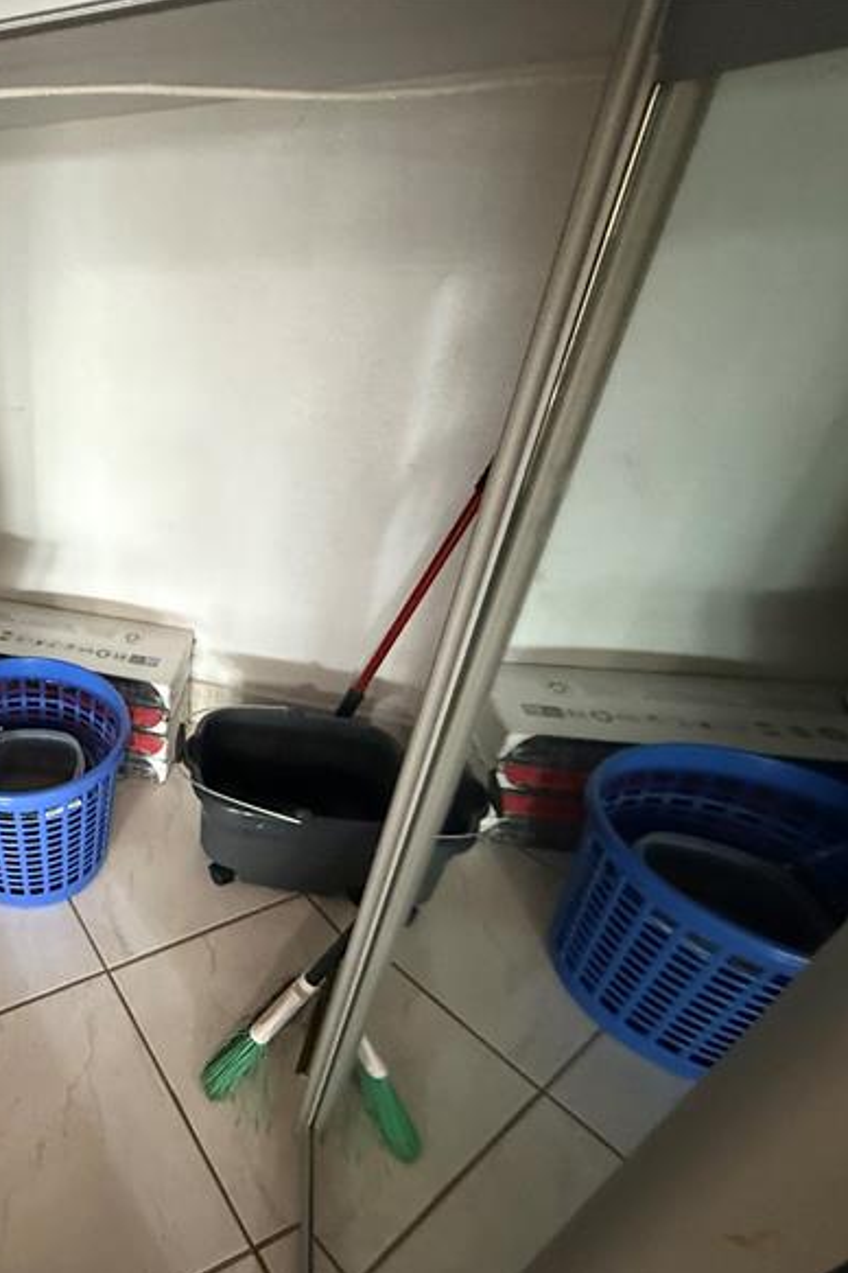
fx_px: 707
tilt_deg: -33.0
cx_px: 11
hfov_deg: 50.7
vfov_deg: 84.0
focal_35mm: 20
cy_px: 647
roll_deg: +4.6
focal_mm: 2.22
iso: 1000
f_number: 2.2
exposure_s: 1/40
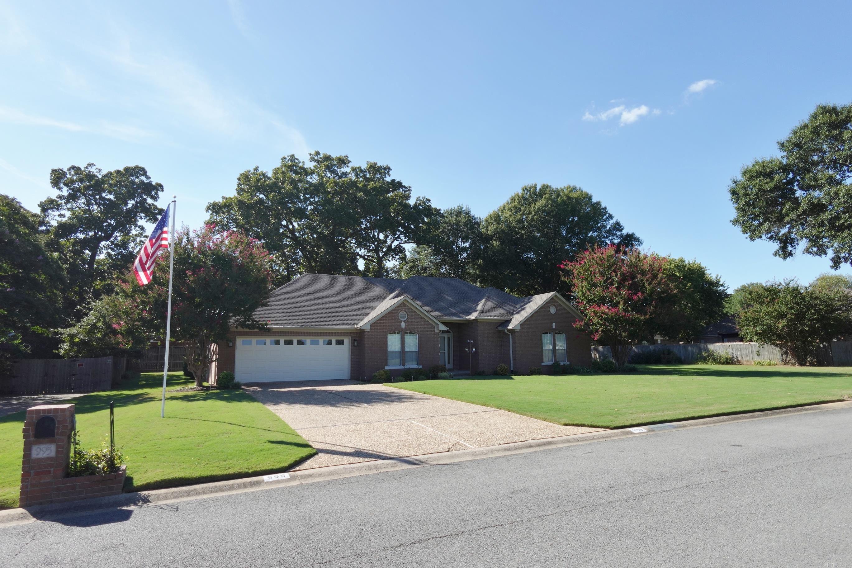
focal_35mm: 20
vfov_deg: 61.9
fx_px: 473
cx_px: 426
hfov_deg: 84.0
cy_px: 284
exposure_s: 1/3200
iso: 125
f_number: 2
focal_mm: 7.6
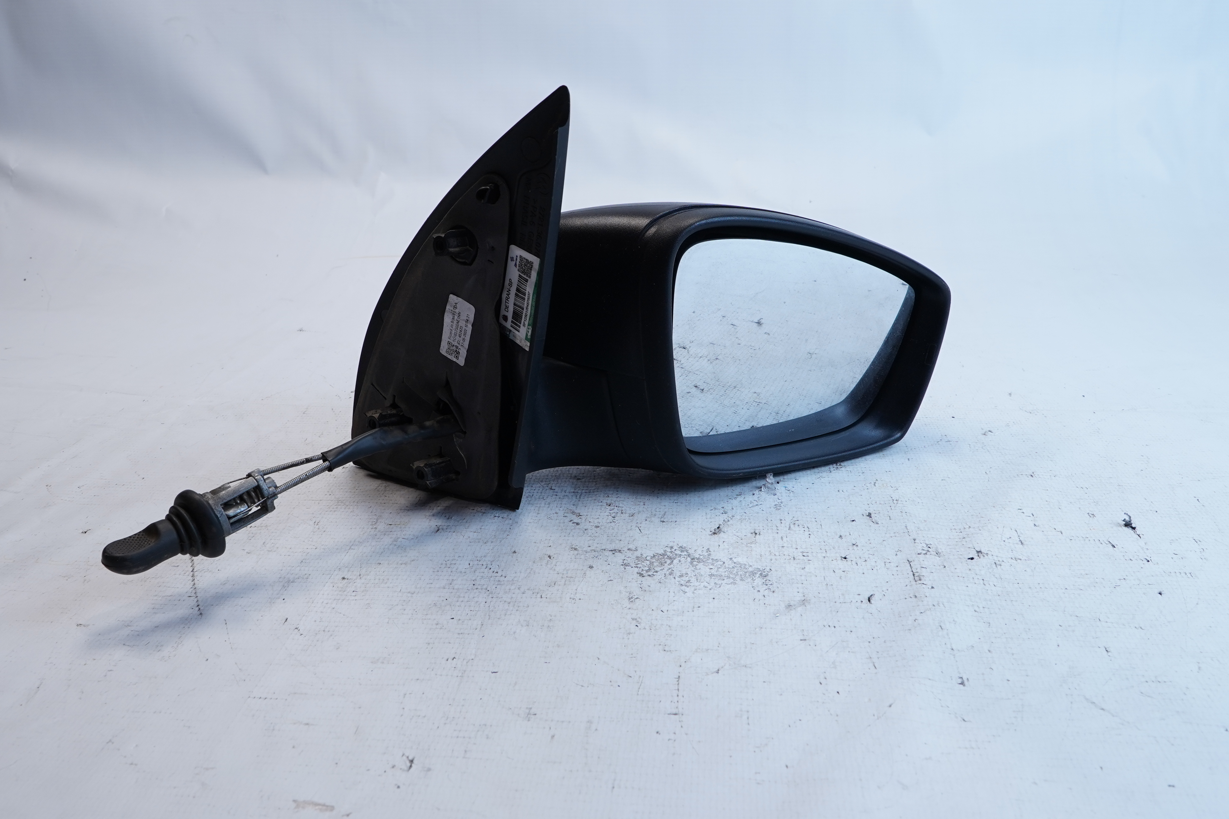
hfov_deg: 60.3
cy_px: 410
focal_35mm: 31
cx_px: 614
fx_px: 1058
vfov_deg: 42.3
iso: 500
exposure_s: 1/40
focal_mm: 21
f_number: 10
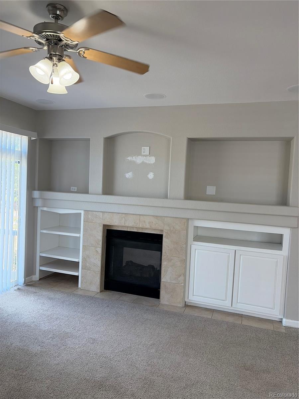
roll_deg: -2.9
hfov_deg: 53.1
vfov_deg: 67.3
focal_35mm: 26
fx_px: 299
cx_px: 150
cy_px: 200
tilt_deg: -1.7
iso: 125
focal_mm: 5.96
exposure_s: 1/232
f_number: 1.6
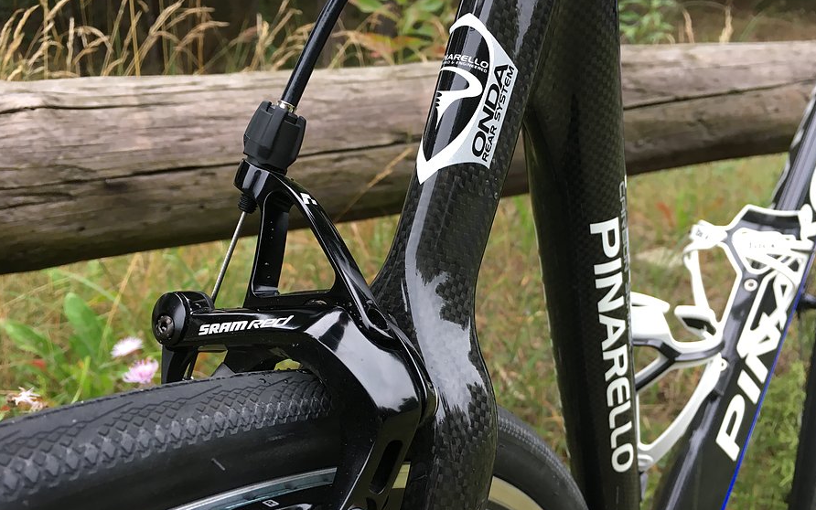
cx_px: 407
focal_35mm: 31
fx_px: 690
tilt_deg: -23.9
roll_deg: -2.0
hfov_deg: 61.2
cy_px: 300
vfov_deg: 40.5
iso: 64
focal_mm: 4.15
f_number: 2.2
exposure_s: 1/33
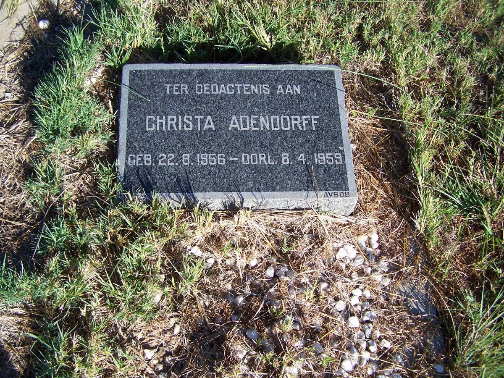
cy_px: 189
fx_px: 553
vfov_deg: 37.7
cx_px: 252
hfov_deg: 49.0
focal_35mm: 38
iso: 80
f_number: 2.8
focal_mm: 6.3
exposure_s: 1/500
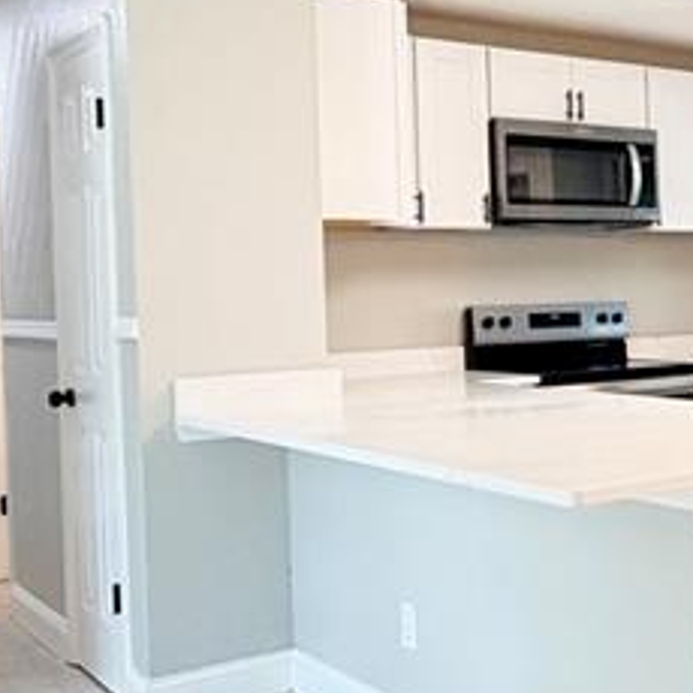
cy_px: 298
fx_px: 1246
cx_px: 973
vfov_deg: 31.0
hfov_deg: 25.3
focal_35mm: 55
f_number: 2.2
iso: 250
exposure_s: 1/60
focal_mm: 2.22
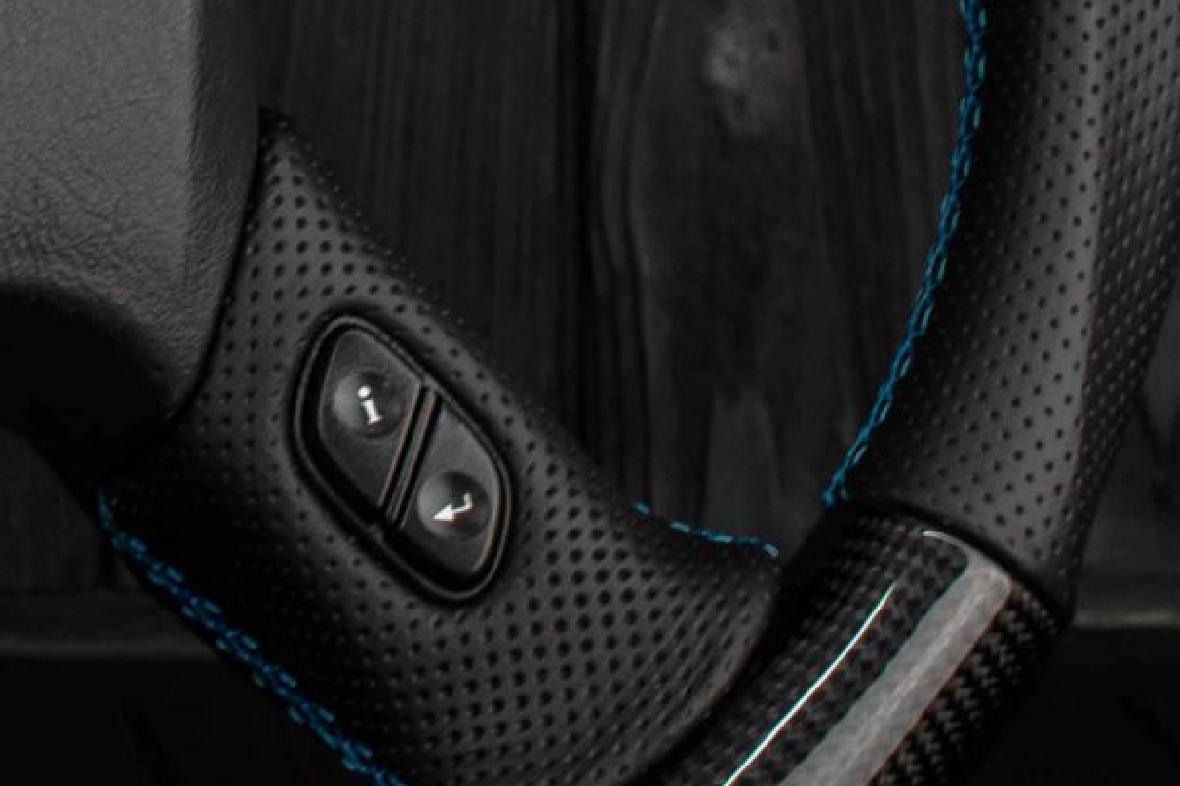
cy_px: -182
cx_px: -283
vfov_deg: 6.1
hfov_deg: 9.1
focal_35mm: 222
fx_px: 7278
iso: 500
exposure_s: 1/125
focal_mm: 35
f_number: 6.3
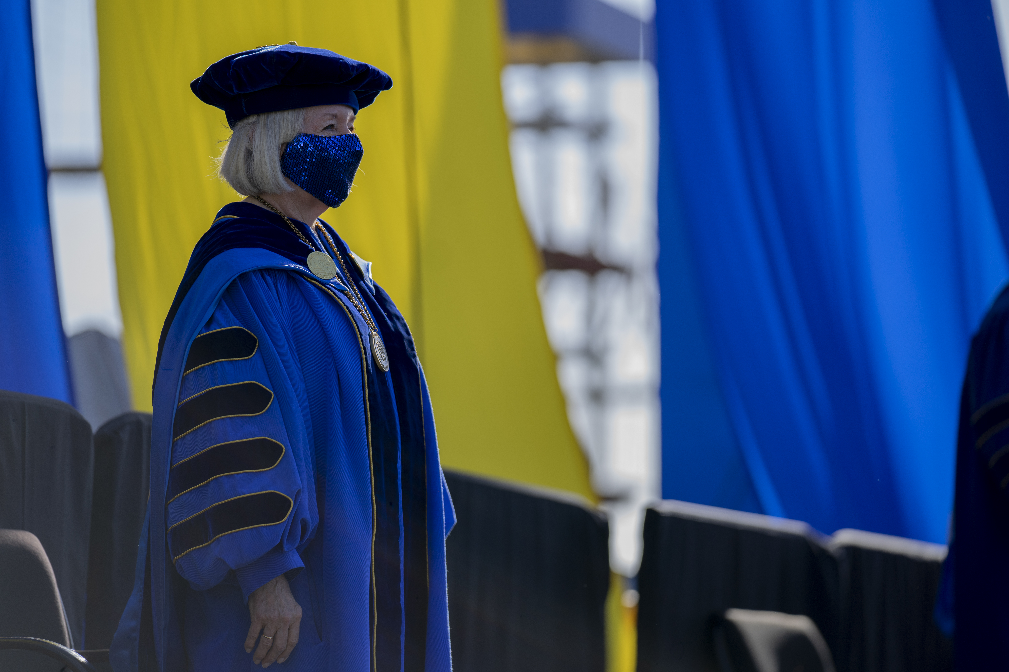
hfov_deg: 11.5
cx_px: 504
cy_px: 336
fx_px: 4989
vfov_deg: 7.7
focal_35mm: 178
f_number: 2.8
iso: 50
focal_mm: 178
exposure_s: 1/640
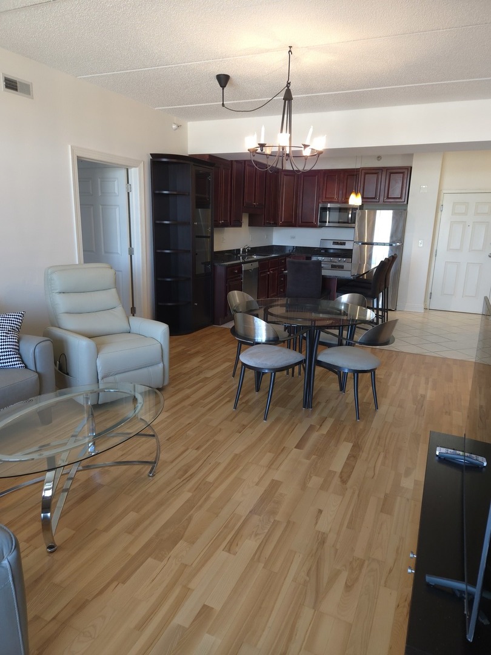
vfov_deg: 73.9
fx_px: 435
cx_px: 246
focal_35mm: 23
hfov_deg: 58.9
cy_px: 328
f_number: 1.8
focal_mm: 5.4
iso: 160
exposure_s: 1/60
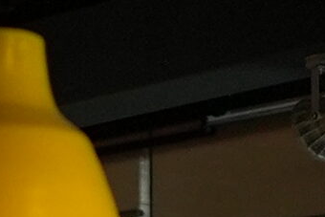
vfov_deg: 3.9
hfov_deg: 6.1
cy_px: 656
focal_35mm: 339
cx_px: -22
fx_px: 3062
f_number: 1.4
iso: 1250
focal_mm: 30
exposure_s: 1/640
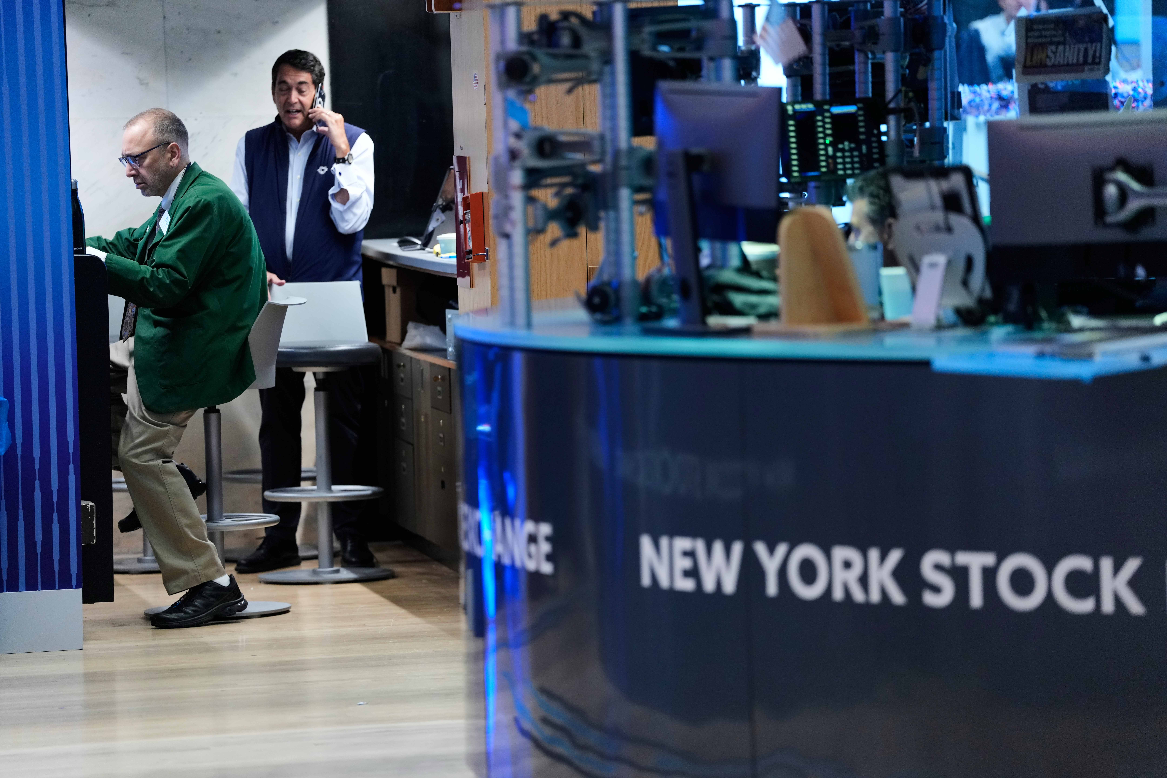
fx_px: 5899
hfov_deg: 11.3
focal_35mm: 182
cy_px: 389
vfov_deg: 7.5
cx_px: 584
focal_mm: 182
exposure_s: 1/125
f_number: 2.8
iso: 2000
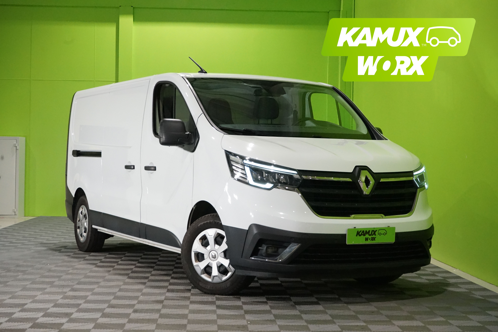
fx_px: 830
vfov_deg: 22.6
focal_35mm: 60
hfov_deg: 33.4
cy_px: 166
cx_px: 249
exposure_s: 1/125
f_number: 10
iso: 6400
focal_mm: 60
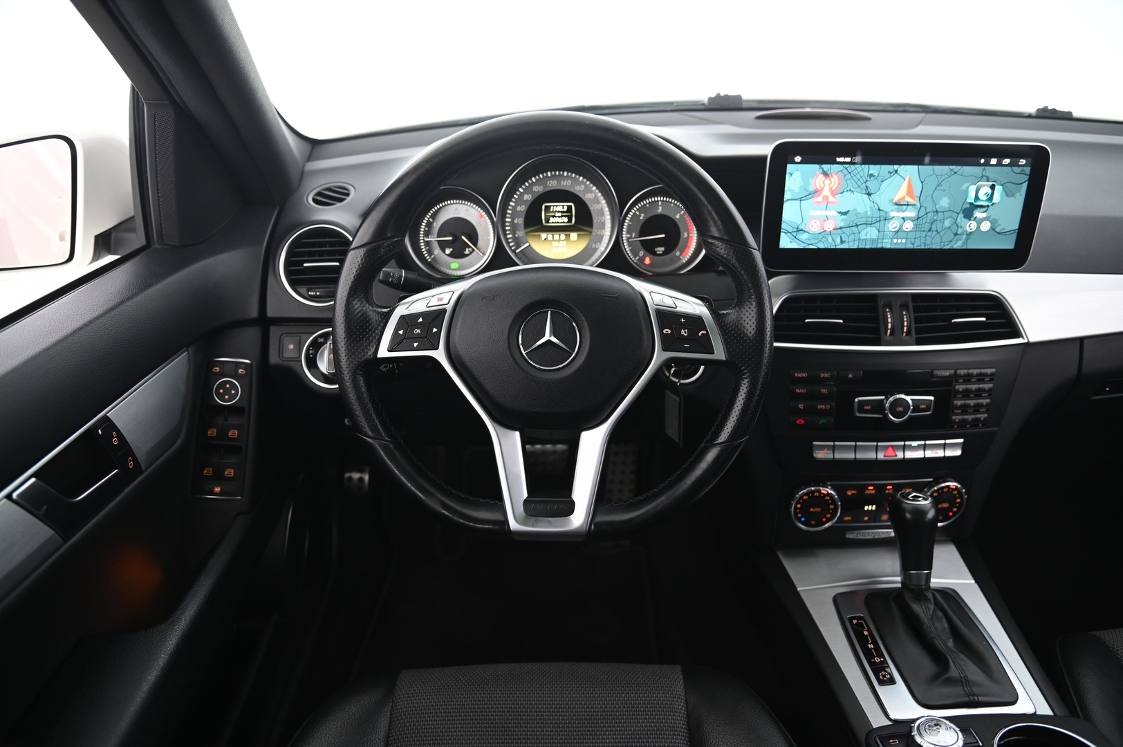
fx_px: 748
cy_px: 374
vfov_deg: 53.1
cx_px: 562
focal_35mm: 24
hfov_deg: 73.8
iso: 2000
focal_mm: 24
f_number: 4
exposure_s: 1/15
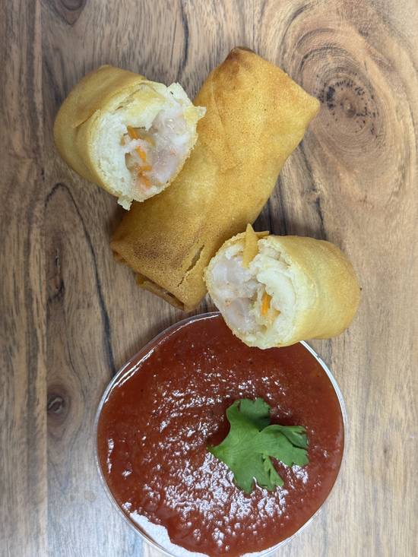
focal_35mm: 48
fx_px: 773
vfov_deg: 39.7
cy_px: 278
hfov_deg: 30.3
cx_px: 209
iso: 125
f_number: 1.78
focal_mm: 6.76
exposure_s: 1/60
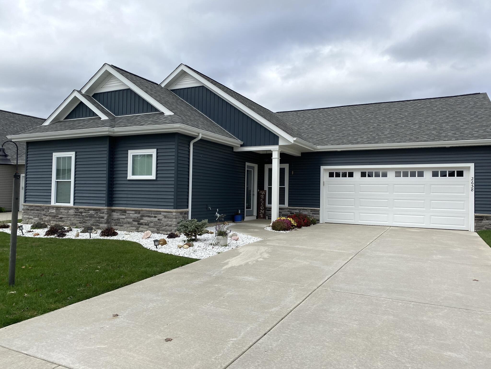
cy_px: 184
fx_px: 369
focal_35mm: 26
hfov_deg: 67.3
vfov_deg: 53.1
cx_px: 246
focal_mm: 4.25
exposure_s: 1/2315
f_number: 1.8
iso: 32
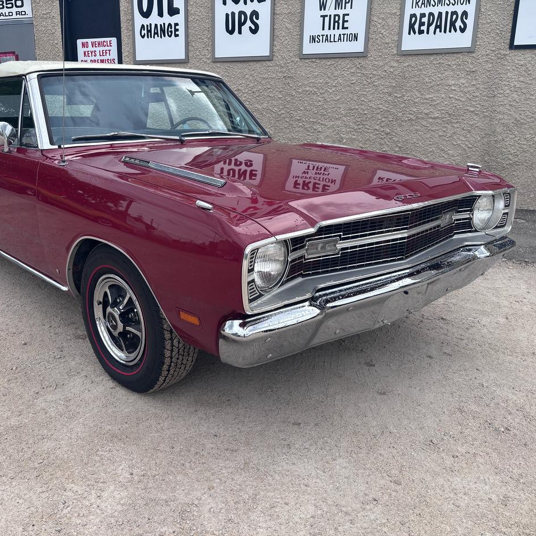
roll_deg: -1.2
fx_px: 543
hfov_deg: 52.3
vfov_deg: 52.5
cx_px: 228
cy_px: 269
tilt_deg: -15.3
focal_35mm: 31
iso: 50
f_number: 1.6
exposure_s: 1/1845
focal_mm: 5.96
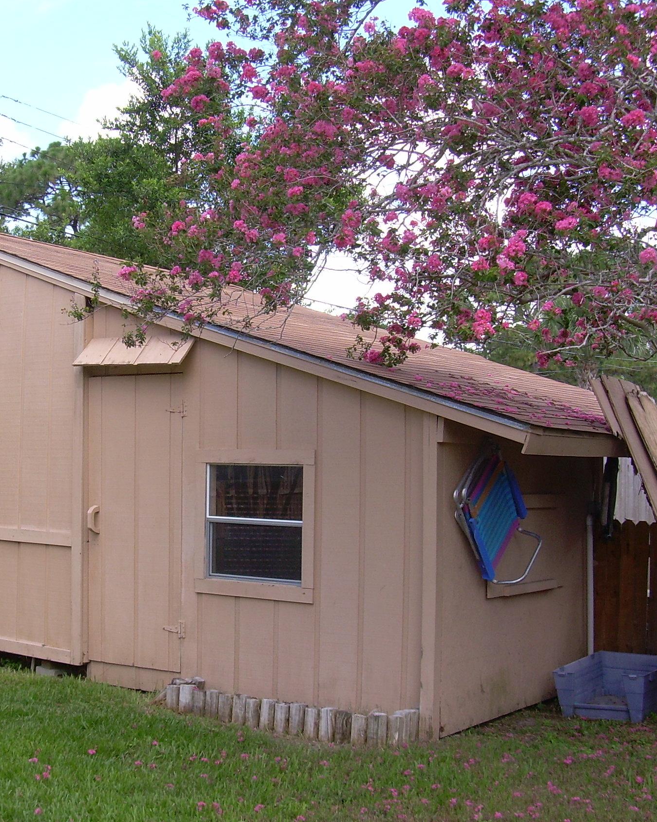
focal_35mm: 50
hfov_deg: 29.9
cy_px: 407
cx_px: 194
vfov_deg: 37.3
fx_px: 1215
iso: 50
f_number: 4.6
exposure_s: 1/149
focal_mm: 6.3
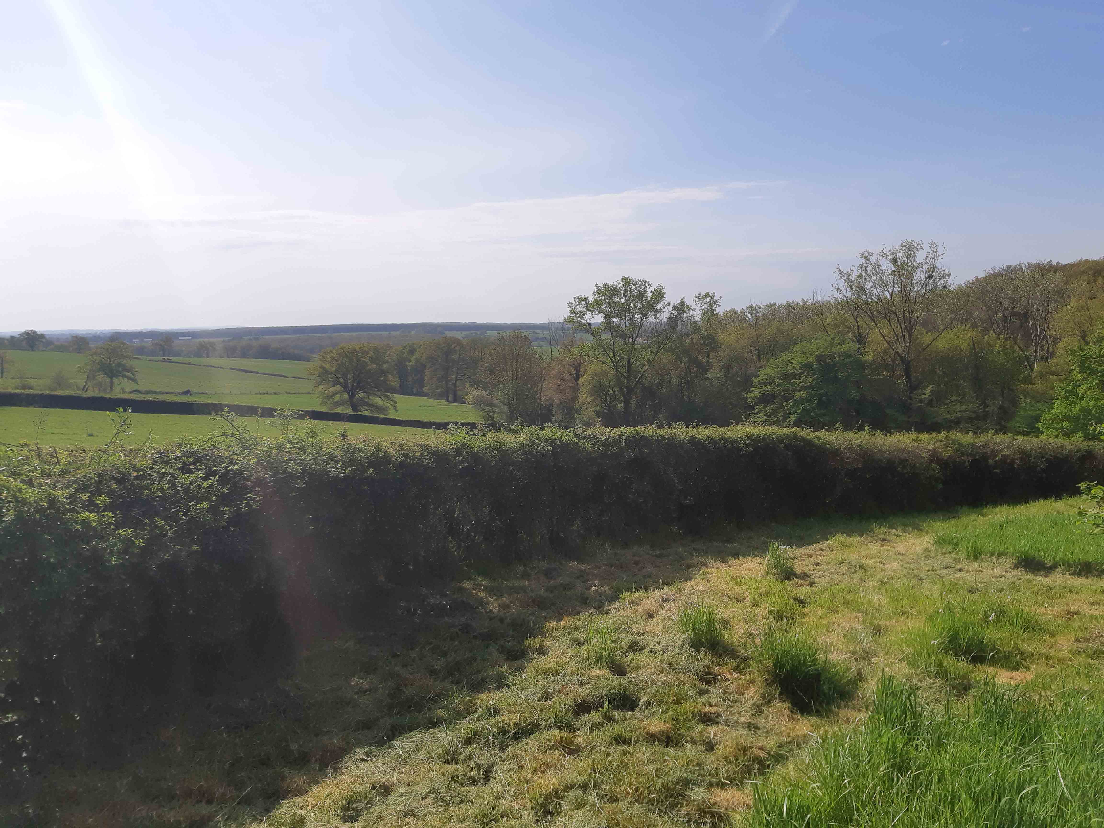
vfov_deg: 53.1
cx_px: 552
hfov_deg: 67.3
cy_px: 414
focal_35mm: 26
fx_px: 829
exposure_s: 1/3731
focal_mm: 3.93
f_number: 1.7
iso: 40
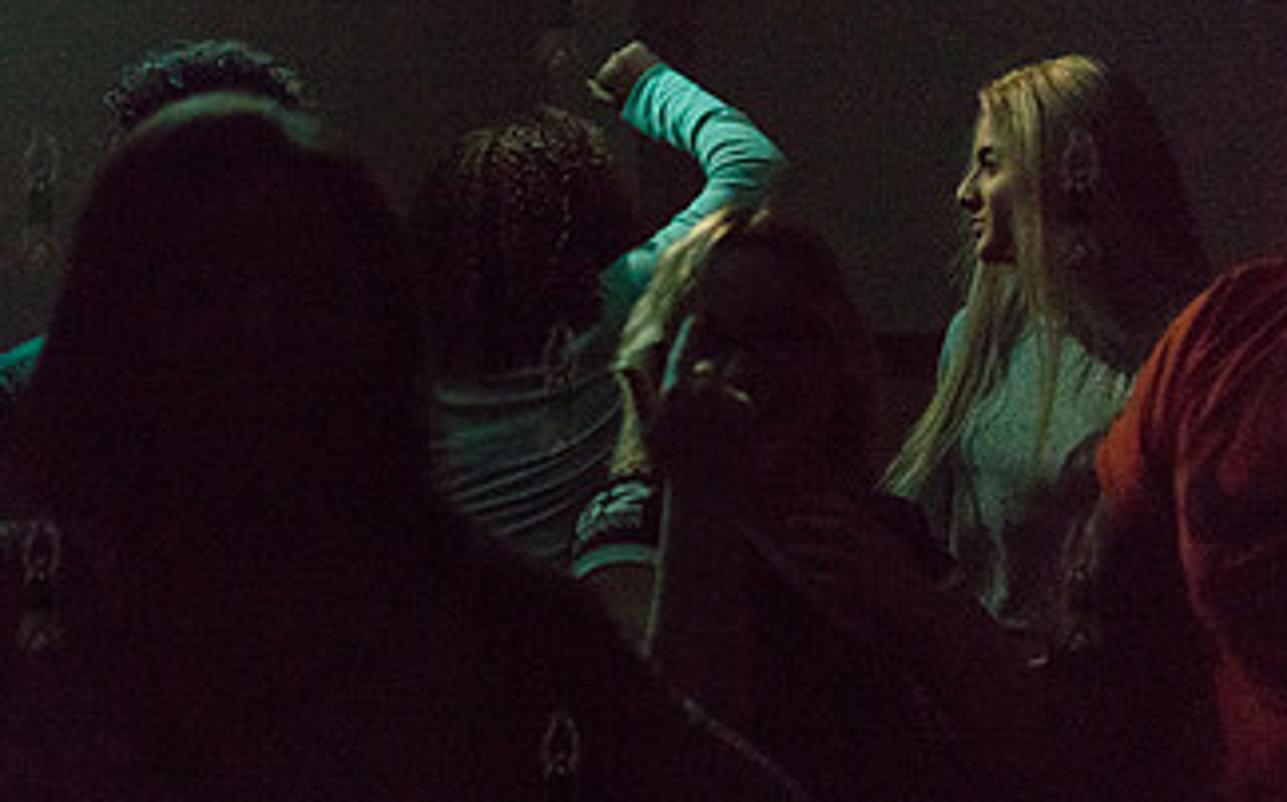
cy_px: 411
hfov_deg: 30.5
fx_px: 2348
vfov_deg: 19.4
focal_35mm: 67
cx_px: 501
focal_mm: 35
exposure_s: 1/200
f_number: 2
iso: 5000
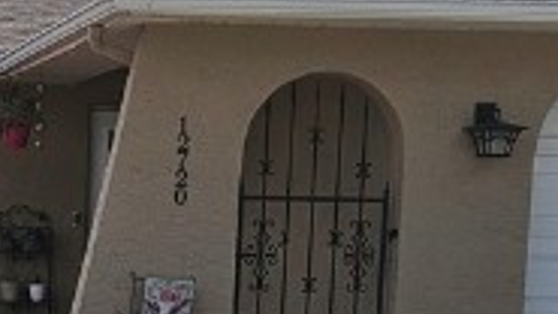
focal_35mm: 139
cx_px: -81
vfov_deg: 8.5
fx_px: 2056
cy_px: 519
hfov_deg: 15.0
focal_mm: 5.4
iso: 25
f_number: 1.8
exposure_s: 1/2730
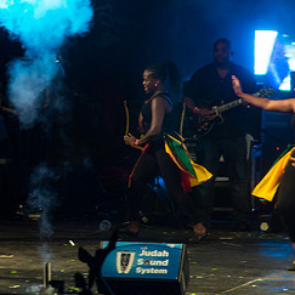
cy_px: 97
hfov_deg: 2.5
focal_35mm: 690
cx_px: -35
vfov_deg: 2.5
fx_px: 6653
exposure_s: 1/200
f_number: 5.6
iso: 2500
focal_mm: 340
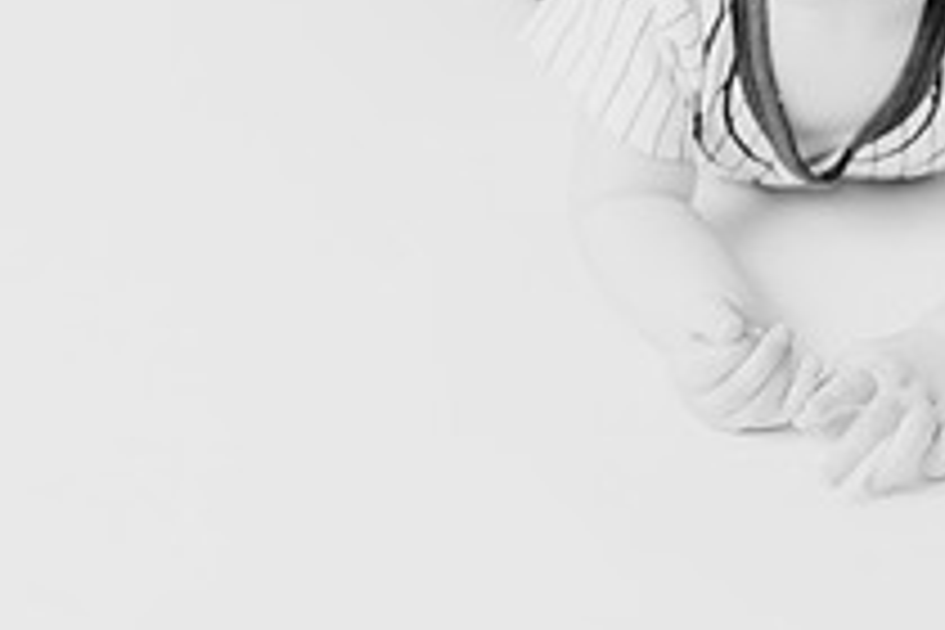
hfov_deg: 14.7
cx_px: 828
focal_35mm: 138
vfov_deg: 9.8
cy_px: -97
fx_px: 3622
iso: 125
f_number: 2
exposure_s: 1/160
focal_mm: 50
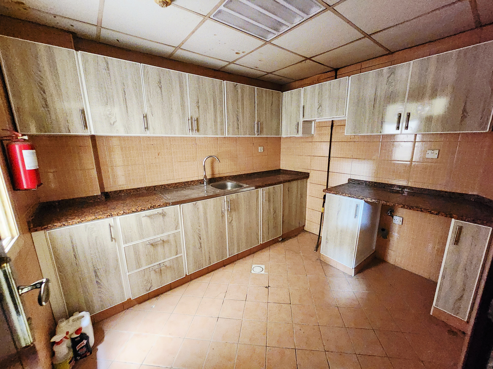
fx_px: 185
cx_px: 246
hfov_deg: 106.2
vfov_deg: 89.9
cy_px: 184
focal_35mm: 13
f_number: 2.2
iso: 2500
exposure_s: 1/15
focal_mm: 2.2
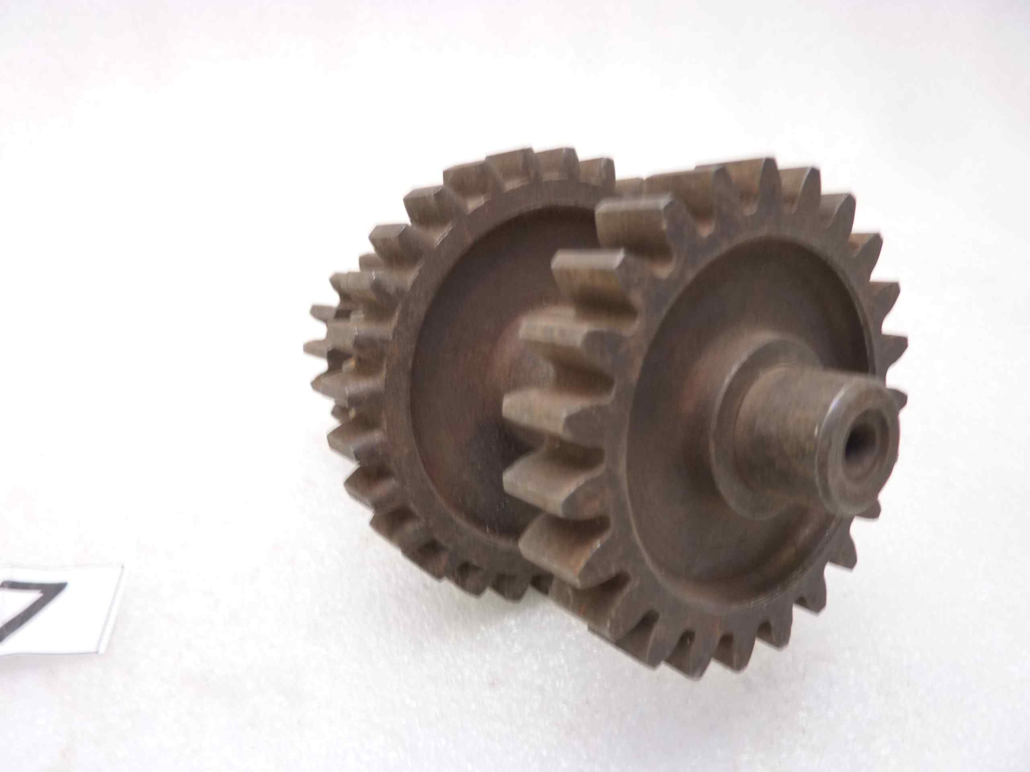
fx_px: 744
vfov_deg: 54.9
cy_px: 386
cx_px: 515
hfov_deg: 69.4
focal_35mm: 25
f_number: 3.3
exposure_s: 1/8
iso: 125
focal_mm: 4.1
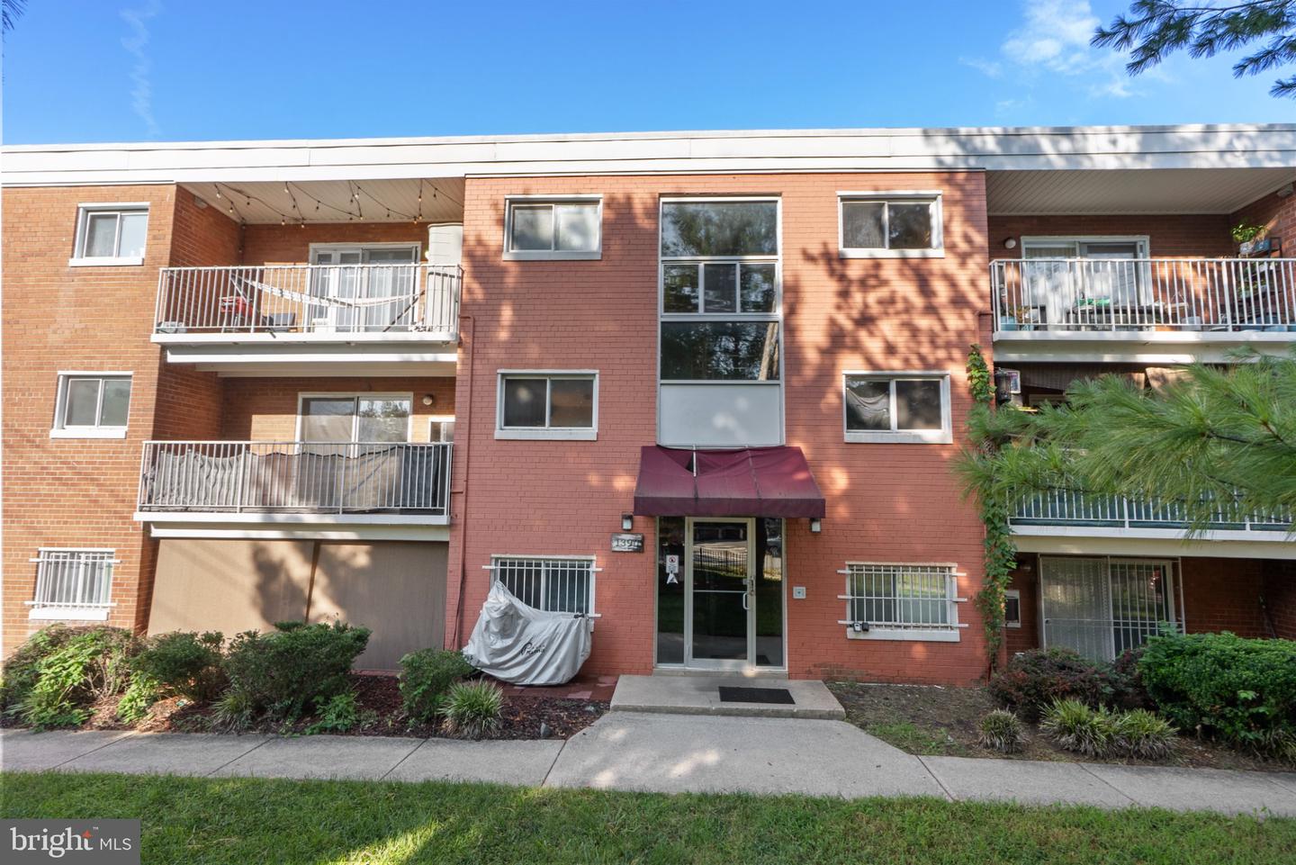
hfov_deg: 96.7
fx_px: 576
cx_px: 648
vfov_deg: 73.8
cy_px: 432
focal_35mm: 16
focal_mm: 16
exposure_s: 1/60
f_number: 8
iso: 800
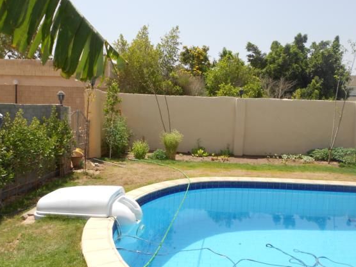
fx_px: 308
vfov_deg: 46.8
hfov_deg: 59.9
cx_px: 189
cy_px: 137
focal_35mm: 30
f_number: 3.2
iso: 80
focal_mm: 4.6
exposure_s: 1/800
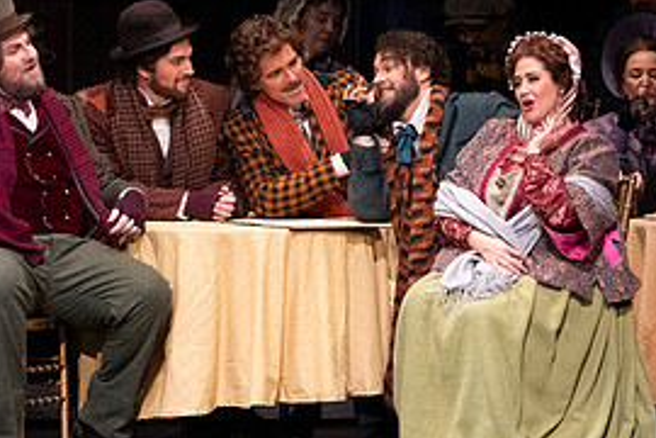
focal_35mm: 430
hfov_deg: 4.8
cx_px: 411
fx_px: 7835
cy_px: 113
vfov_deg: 3.2
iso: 16000
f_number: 11
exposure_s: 1/400
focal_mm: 200
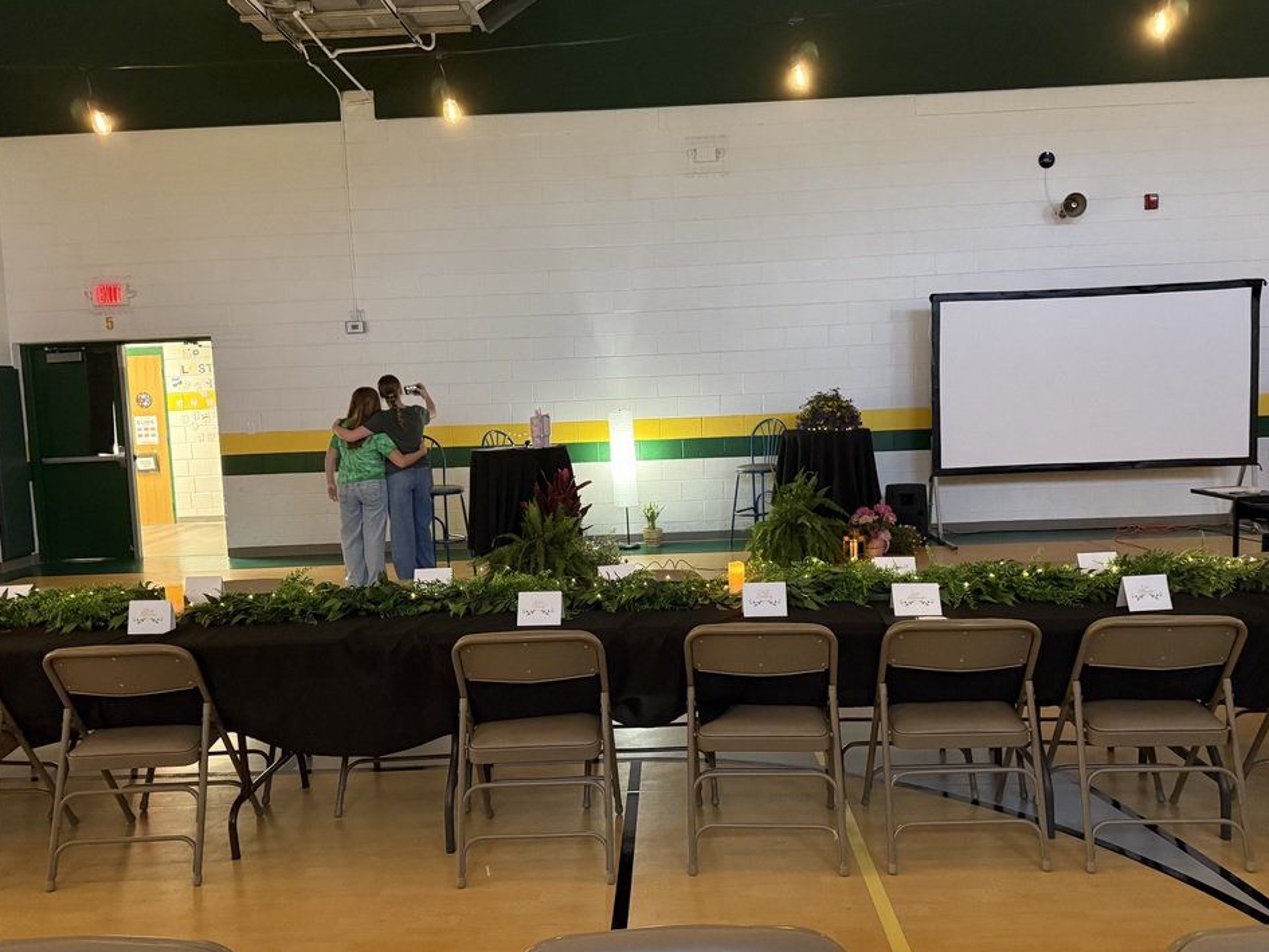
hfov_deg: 67.3
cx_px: 649
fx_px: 953
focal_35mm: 26
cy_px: 470
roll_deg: +2.2
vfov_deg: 53.1
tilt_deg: -4.6
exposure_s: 1/40
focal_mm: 6.76
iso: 1000
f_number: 1.78
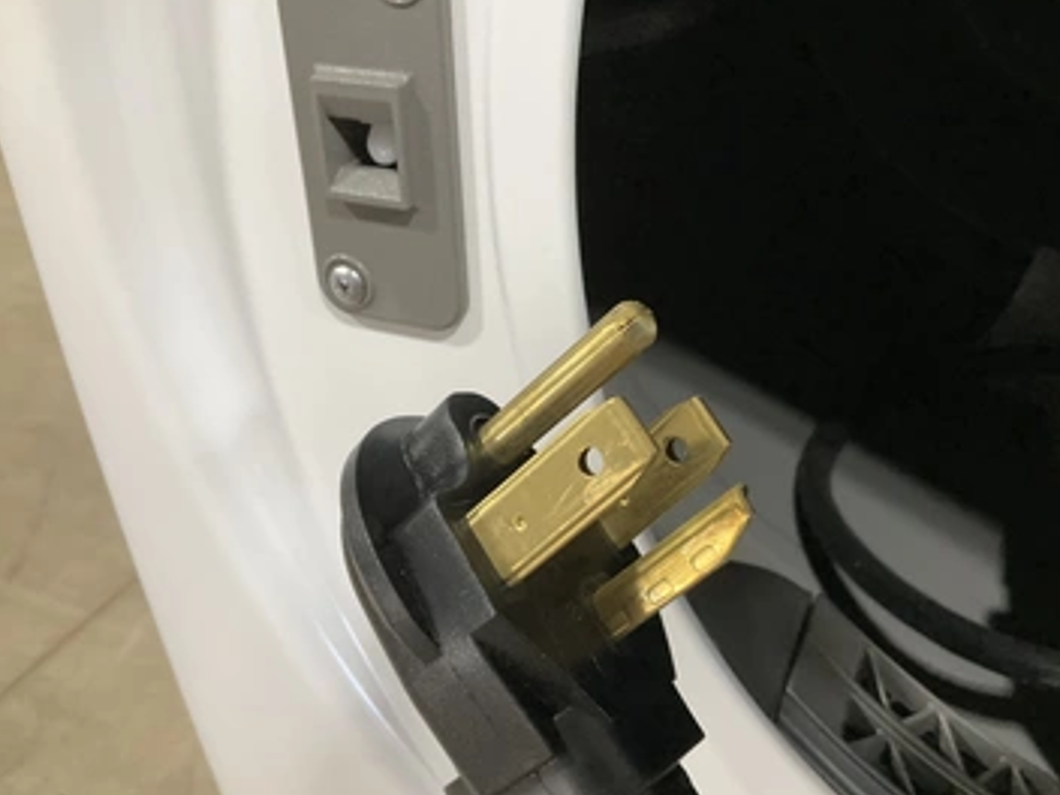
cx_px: 578
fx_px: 1011
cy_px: 410
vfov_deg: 42.9
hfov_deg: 55.3
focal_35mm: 33
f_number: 1.8
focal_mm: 3
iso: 160
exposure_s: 1/60
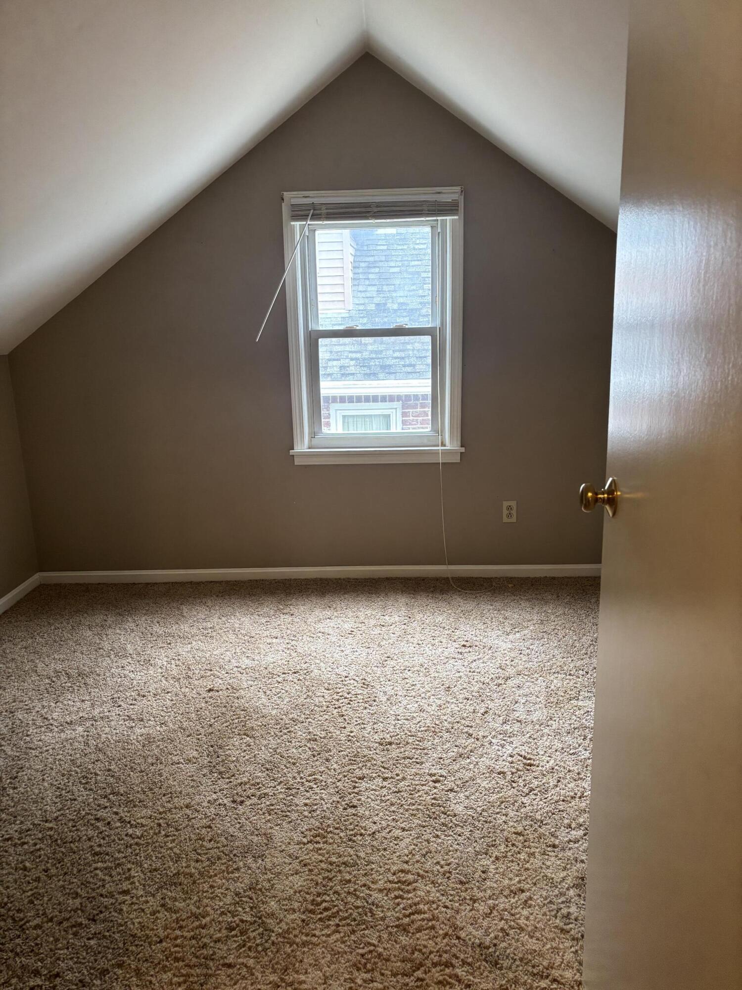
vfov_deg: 67.3
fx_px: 743
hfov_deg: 53.1
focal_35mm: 26
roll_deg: +0.5
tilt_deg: -13.2
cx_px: 371
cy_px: 495
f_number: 1.6
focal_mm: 5.96
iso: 200
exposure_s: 1/60
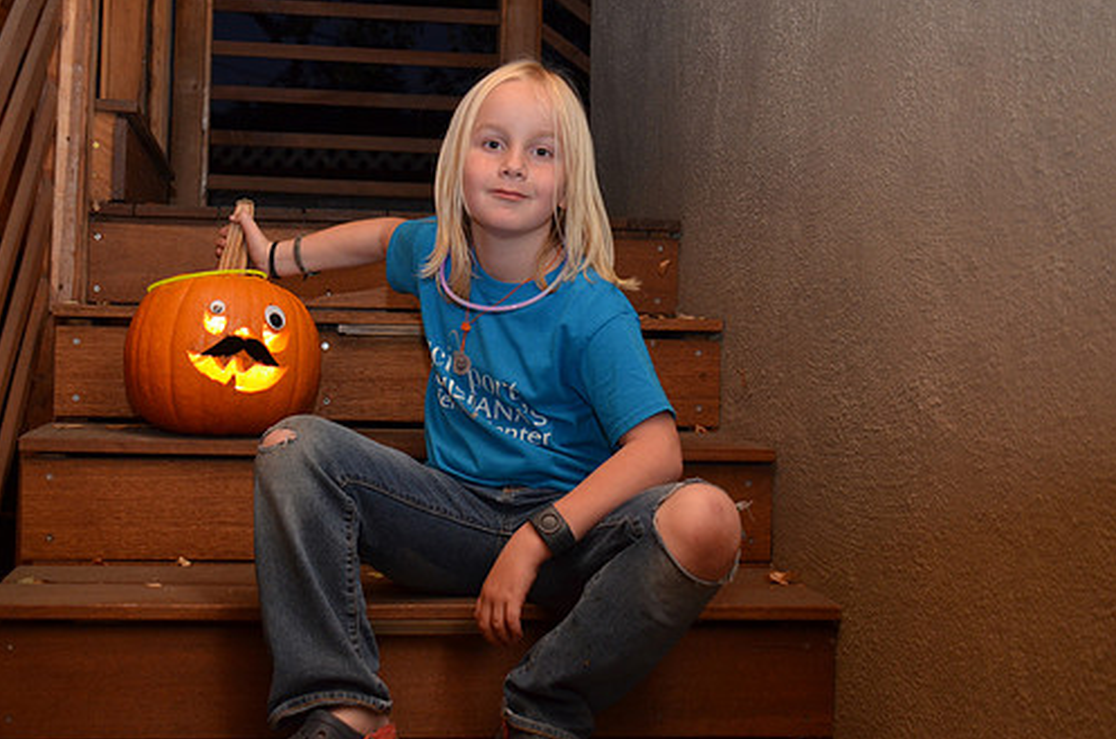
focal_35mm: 49
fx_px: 1516
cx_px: 469
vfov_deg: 27.4
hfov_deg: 40.3
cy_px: 332
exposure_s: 1/60
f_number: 4
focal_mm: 28
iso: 800
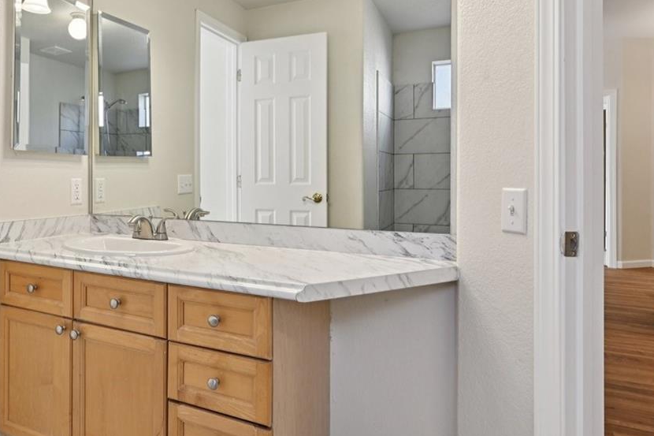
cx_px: 186
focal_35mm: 27
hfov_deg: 64.4
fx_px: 490
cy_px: 166
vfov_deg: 47.5
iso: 250
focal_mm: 14
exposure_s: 1/15
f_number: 13
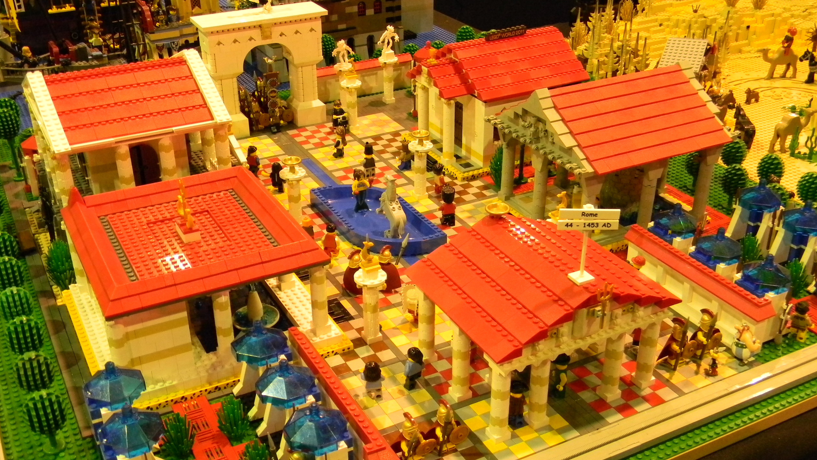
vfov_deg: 29.7
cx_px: 403
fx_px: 867
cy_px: 262
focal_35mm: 40
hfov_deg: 50.5
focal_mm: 6.4
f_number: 3.7
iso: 400
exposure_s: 1/7.7
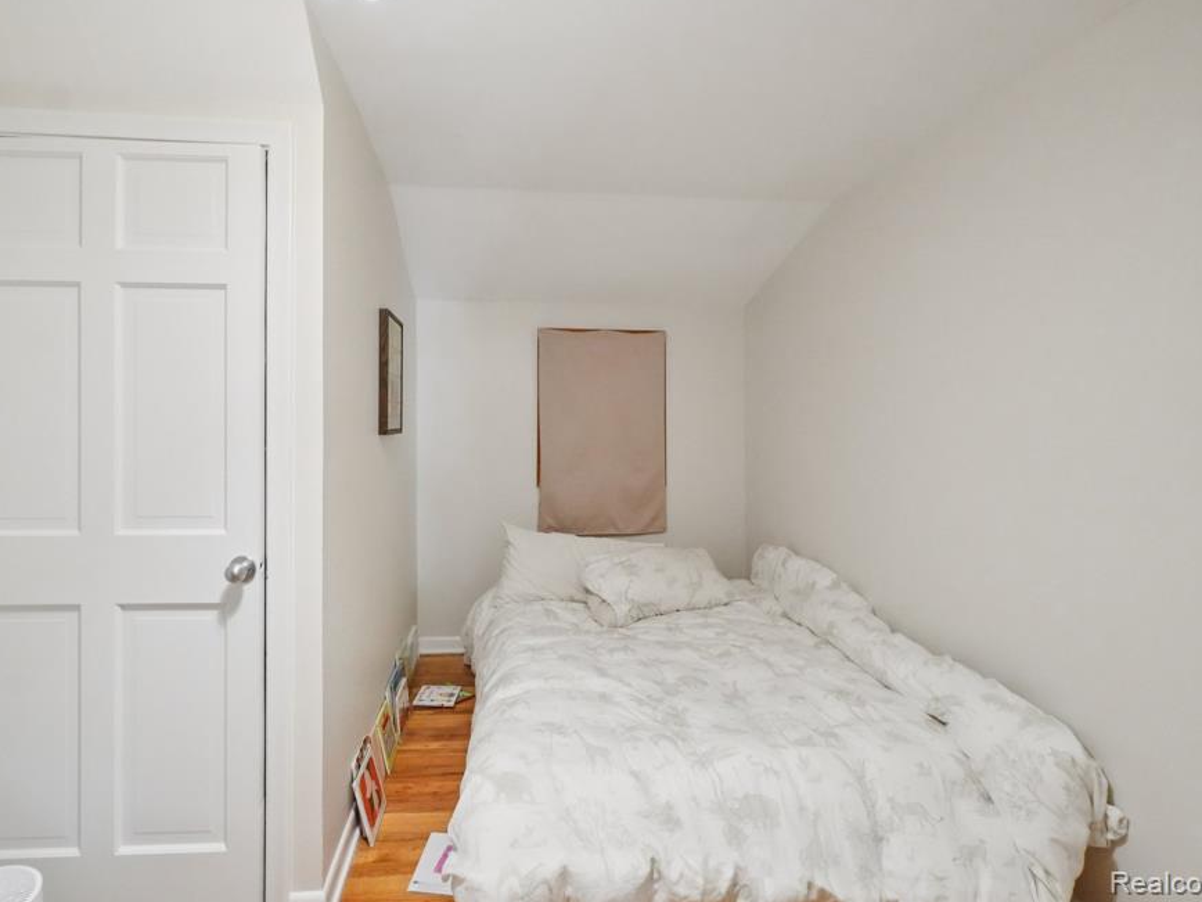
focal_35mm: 17
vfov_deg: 74.7
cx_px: 541
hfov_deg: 90.7
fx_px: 590
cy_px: 432
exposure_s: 1/30
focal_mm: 10
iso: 3200
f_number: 8
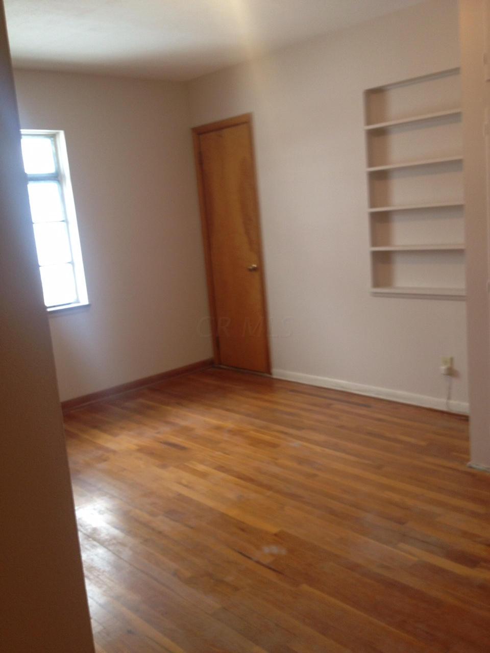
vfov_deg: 52.6
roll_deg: +3.9
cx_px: 245
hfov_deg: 40.7
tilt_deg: -11.2
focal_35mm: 35
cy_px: 326
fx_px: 661
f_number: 2.4
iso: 80
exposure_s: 1/20
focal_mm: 4.28
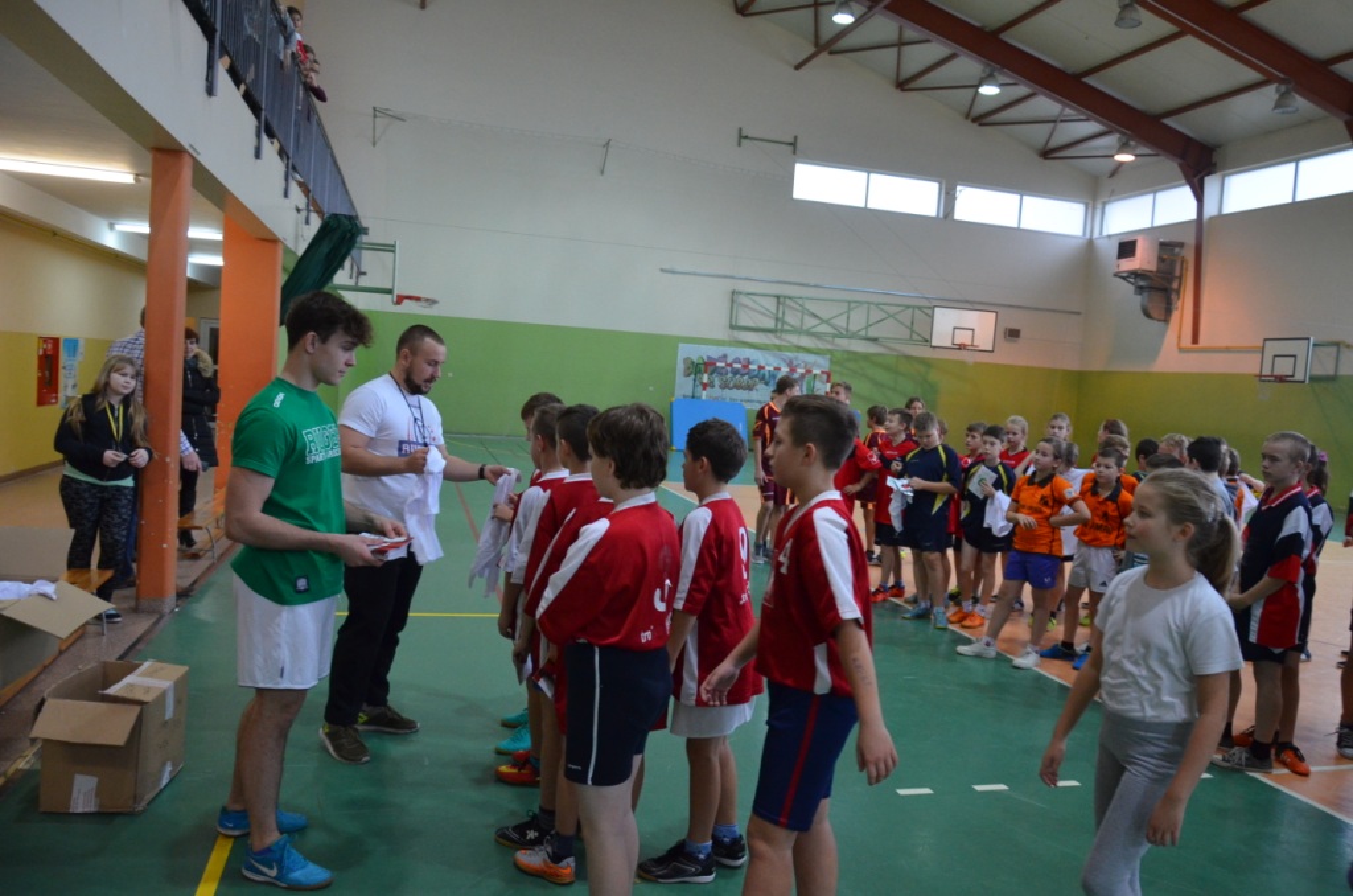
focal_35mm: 27
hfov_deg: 67.5
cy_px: 448
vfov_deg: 47.7
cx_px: 676
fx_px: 1013
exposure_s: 1/160
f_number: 3.5
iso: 1600
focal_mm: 18
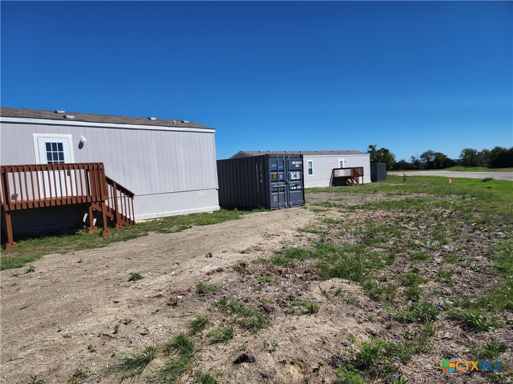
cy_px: 192
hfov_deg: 73.9
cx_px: 256
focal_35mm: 23
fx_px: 341
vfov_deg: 58.9
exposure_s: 1/1372
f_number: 1.8
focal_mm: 6.4
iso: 12
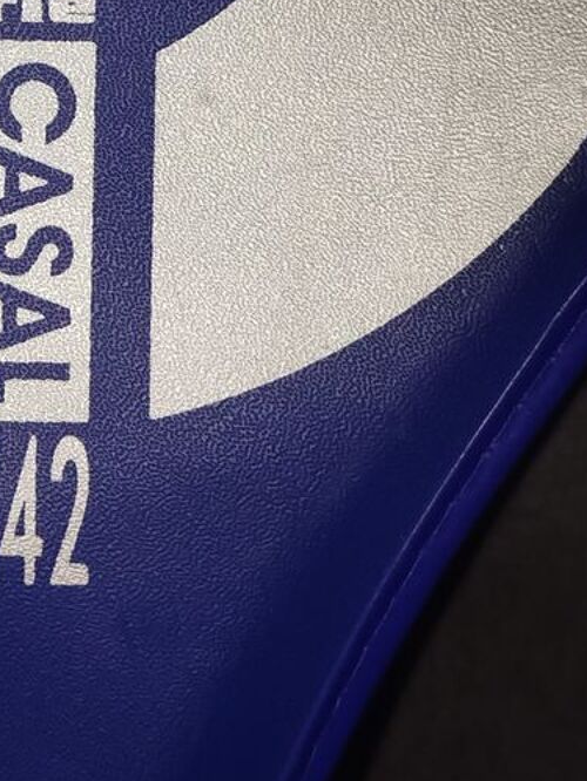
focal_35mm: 96
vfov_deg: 20.3
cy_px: 203
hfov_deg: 15.3
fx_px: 2169
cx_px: 70
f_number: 1.7
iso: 160
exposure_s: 1/40
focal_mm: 5.31
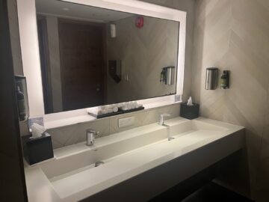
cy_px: 101
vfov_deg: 53.1
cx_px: 134
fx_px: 202
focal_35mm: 26
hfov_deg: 67.3
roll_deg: +0.7
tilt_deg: -11.6
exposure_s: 1/59
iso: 250
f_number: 1.6
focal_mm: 5.1
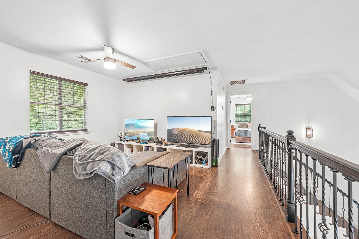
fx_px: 140
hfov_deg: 104.3
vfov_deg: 81.2
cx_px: 180
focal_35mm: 14
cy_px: 120
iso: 400
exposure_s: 1/5
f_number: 8
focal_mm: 14
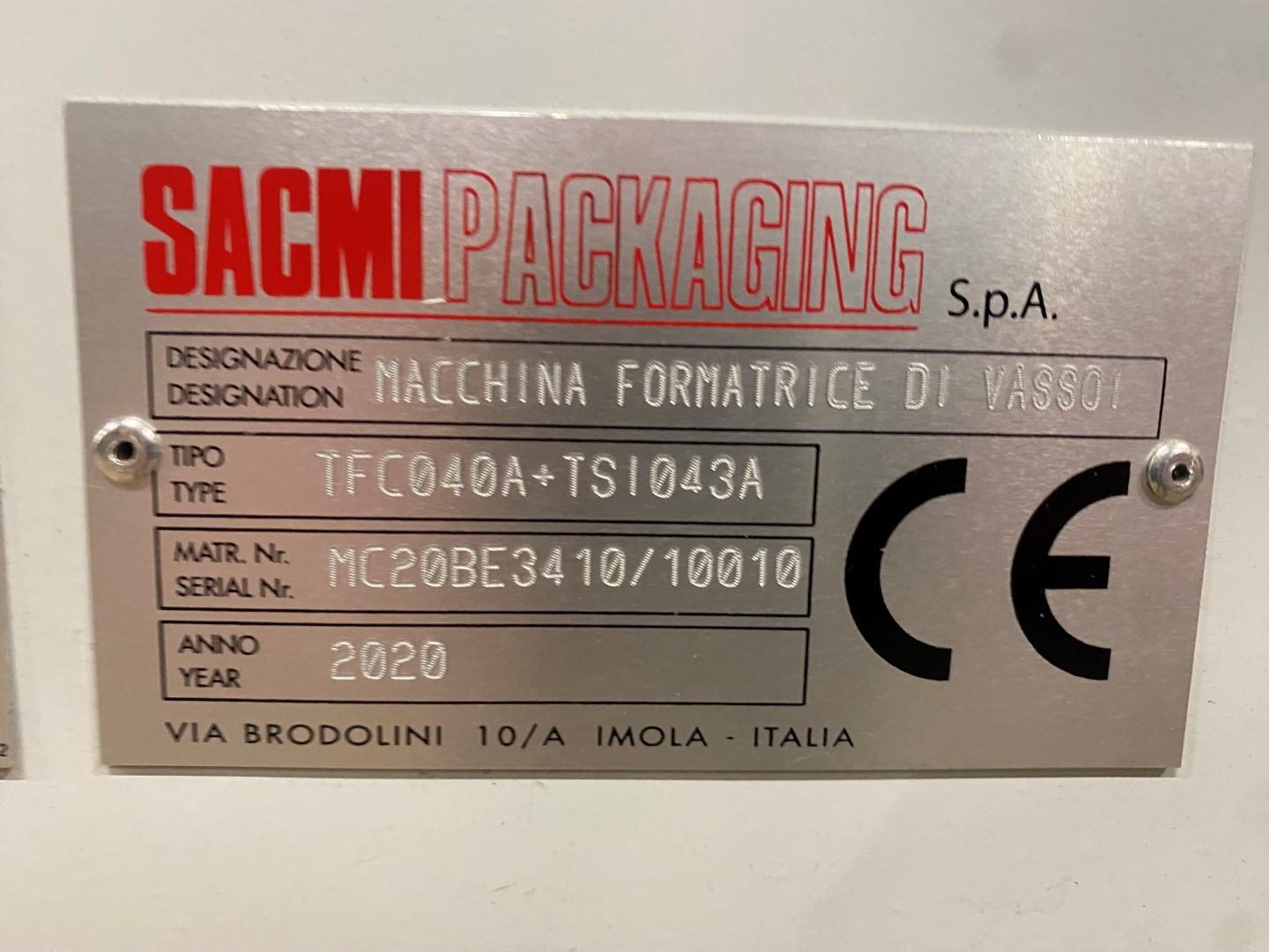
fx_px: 953
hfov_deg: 67.3
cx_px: 634
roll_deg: -1.6
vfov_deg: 53.1
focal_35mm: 26
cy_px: 476
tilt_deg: -10.9
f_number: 1.8
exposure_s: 1/50
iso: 320
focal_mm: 4.25
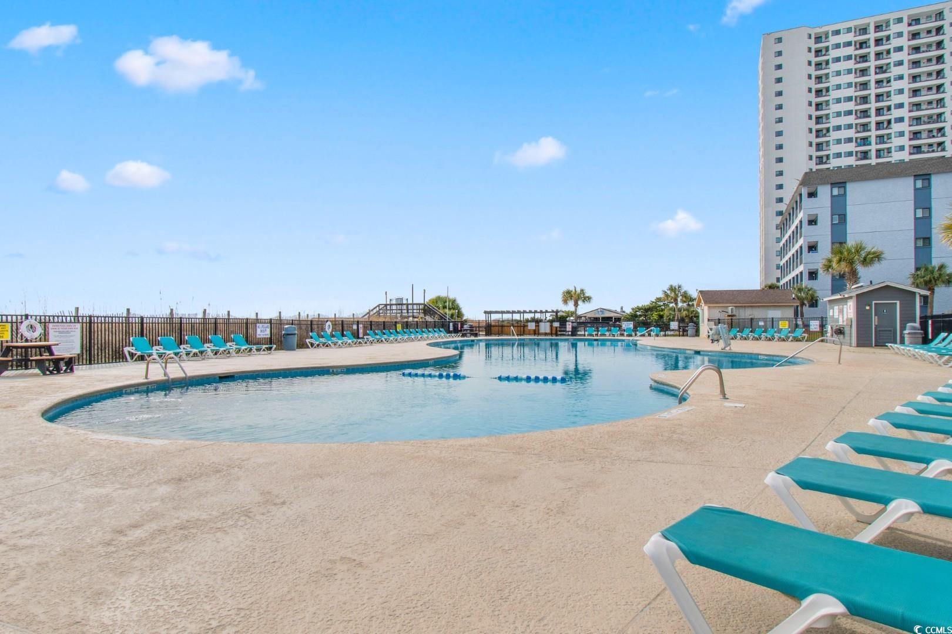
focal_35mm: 20
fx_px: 529
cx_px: 476
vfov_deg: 61.9
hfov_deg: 84.0
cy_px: 317
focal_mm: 10
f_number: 11
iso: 100
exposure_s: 1/500
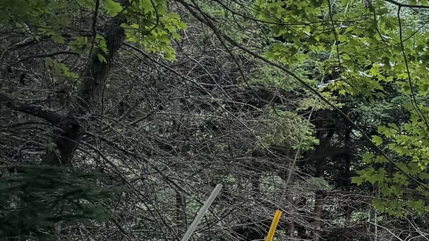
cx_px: 831
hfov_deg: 15.9
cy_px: 259
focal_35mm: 108
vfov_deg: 11.1
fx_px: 1229
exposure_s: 1/345
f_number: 1.78
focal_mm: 6.76
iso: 80
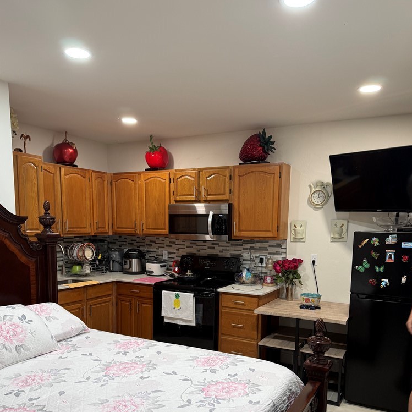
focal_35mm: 29
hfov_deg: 55.6
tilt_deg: -6.4
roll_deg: -0.8
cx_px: 207
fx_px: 391
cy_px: 272
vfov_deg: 54.6
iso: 100
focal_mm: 6.76
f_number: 1.78
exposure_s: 1/60
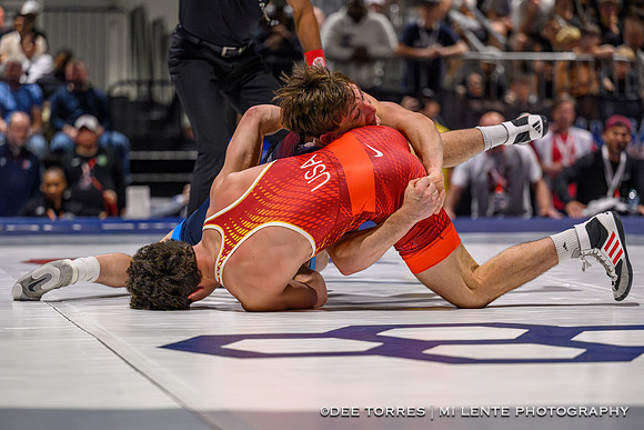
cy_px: 241
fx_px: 2255
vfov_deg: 10.9
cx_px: 307
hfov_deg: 16.3
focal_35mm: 126
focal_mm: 110
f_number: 2.8
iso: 5600
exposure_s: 1/800
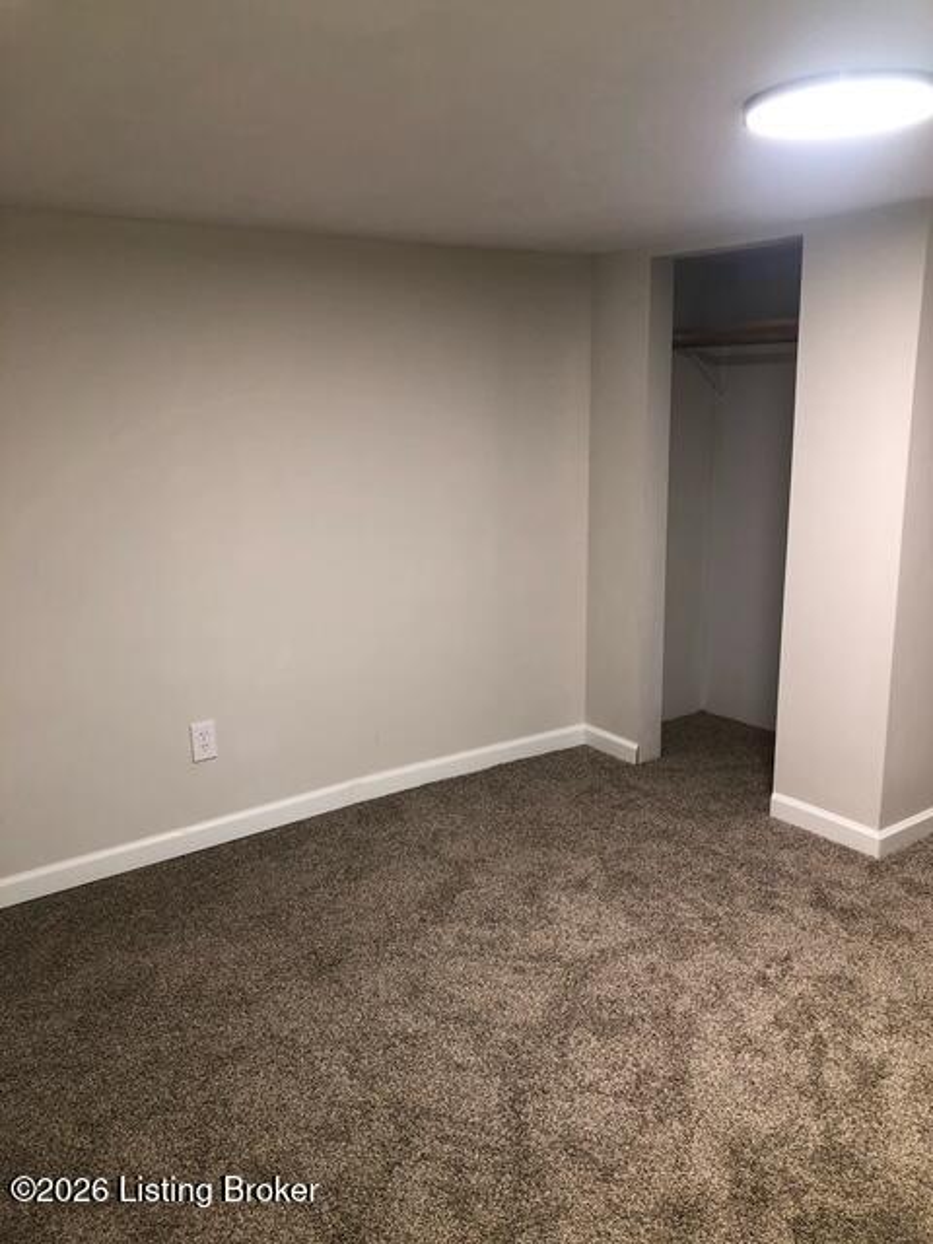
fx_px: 1006
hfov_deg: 49.7
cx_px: 466
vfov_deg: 63.4
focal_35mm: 28
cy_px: 622
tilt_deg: -11.1
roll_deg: +1.1
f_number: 1.8
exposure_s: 1/15
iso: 50
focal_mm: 3.99
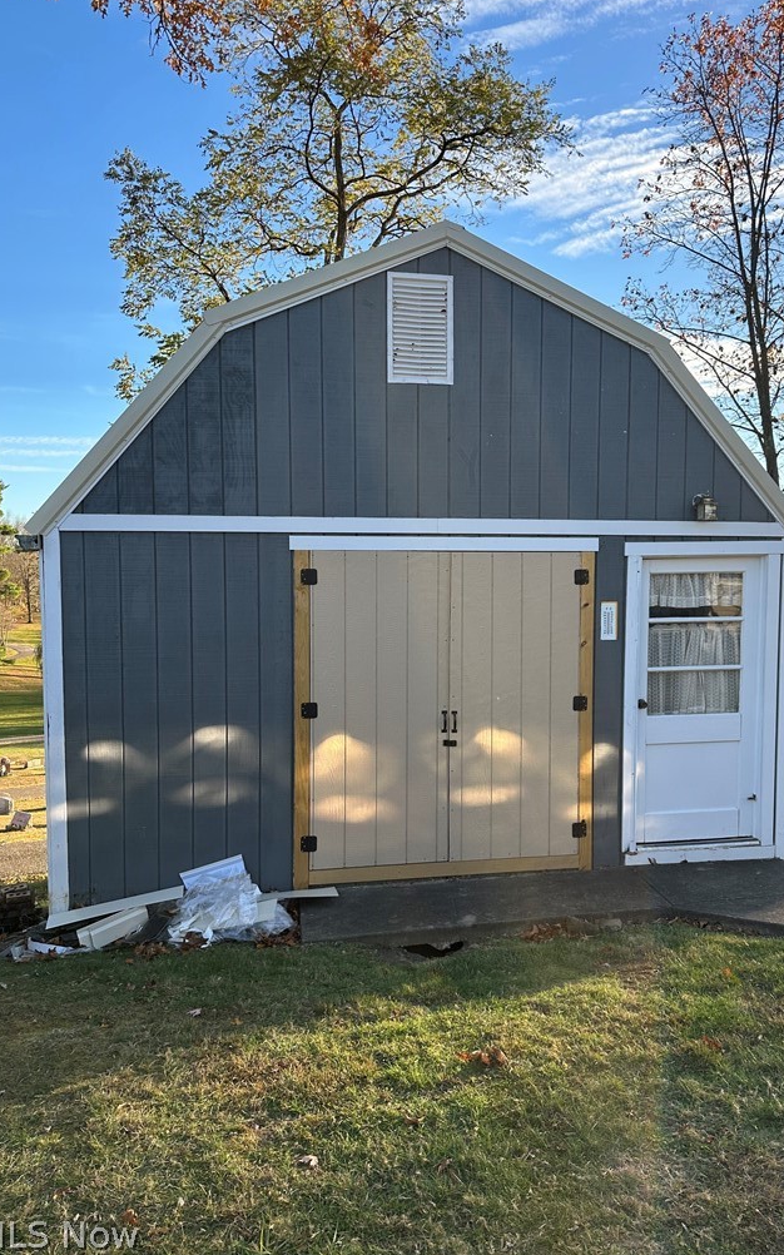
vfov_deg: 70.4
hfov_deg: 47.4
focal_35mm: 26
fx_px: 889
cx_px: 447
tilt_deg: -3.4
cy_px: 622
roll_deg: -0.2
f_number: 1.78
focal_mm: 6.86
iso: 80
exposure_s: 1/879
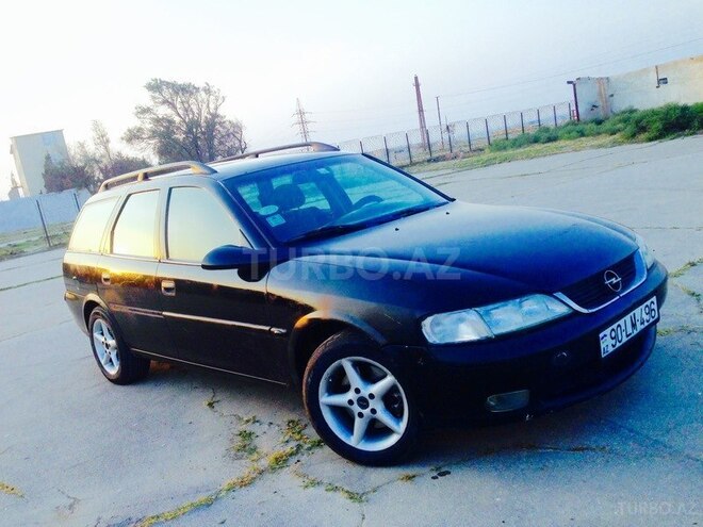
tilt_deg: -10.0
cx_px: 352
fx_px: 670
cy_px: 264
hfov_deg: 55.4
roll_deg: +11.8
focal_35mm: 33
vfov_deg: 42.9
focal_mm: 4.12
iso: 50
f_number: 2.4
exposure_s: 1/310
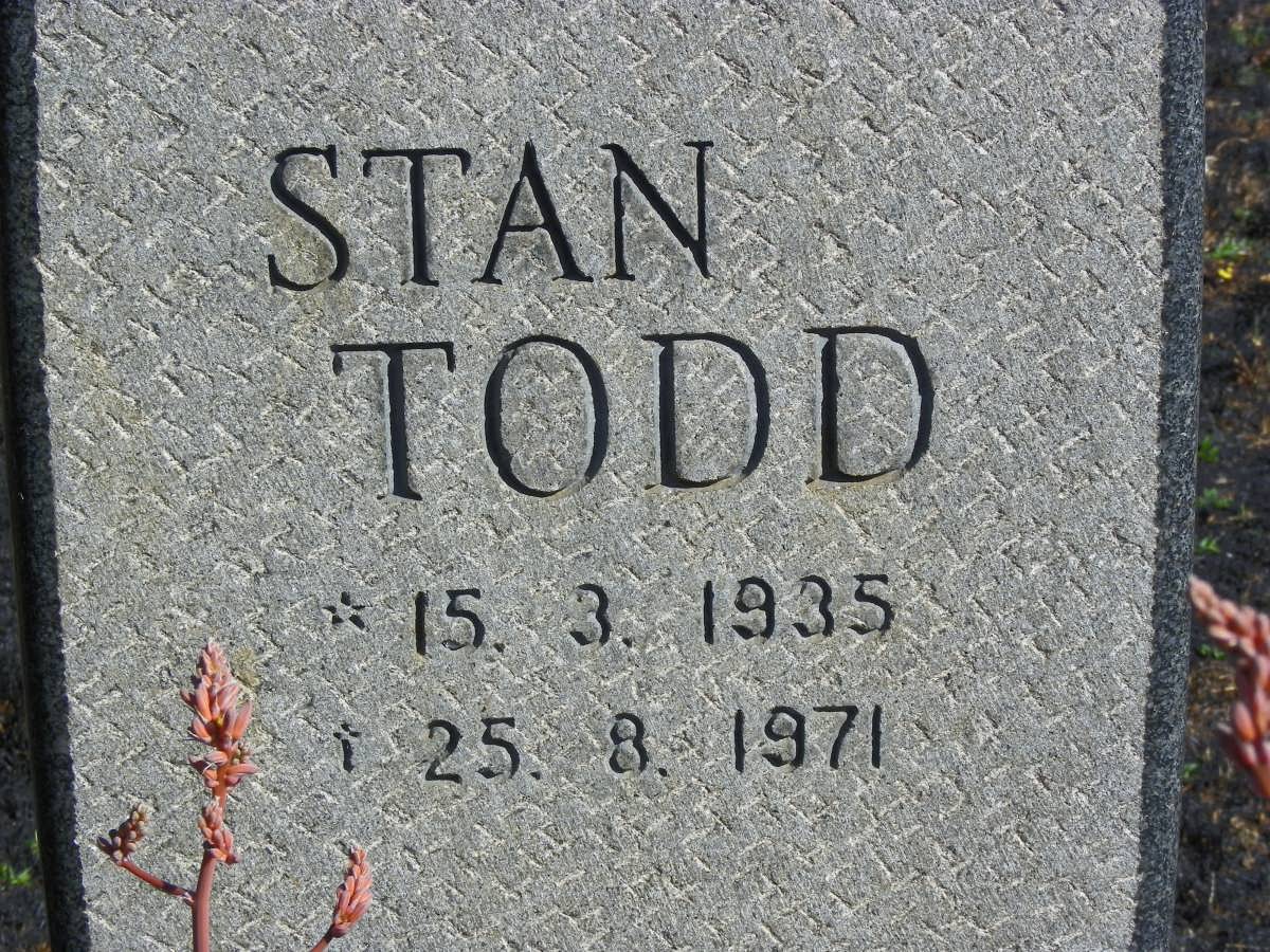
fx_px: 4733
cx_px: 635
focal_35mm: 129
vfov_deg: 11.5
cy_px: 476
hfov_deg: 15.3
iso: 64
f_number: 6.3
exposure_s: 1/200
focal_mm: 23
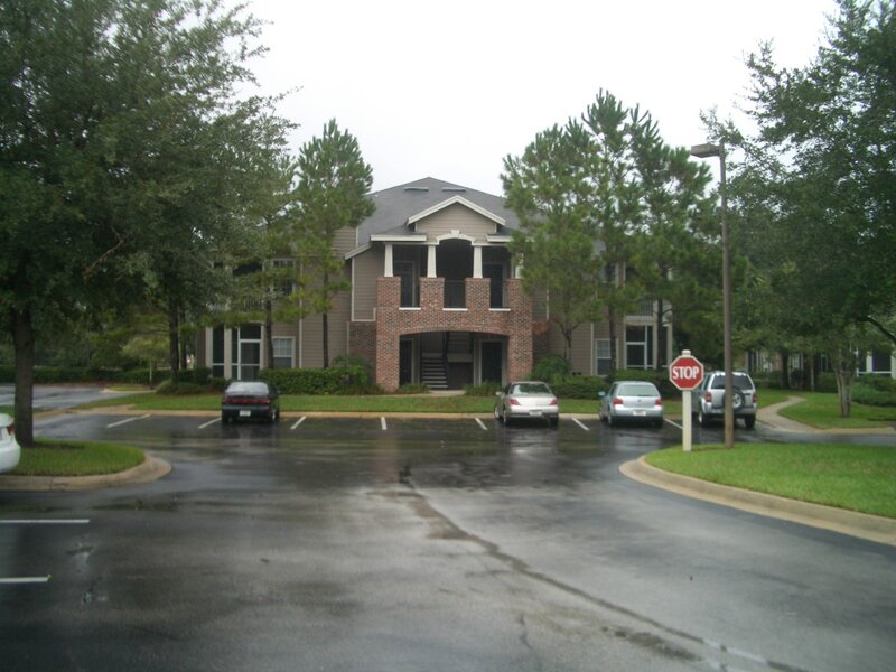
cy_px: 336
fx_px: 906
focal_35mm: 35
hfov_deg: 52.6
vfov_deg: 40.7
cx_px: 448
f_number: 2.6
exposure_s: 1/250
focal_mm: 5.8
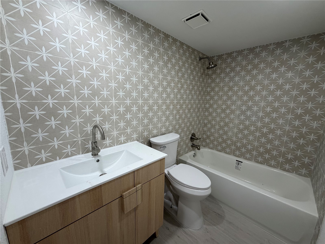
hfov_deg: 102.1
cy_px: 122
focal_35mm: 14
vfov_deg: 85.7
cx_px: 162
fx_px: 131
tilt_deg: -10.8
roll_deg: -1.7
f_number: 2.2
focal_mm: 2.22
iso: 160
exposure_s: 1/120
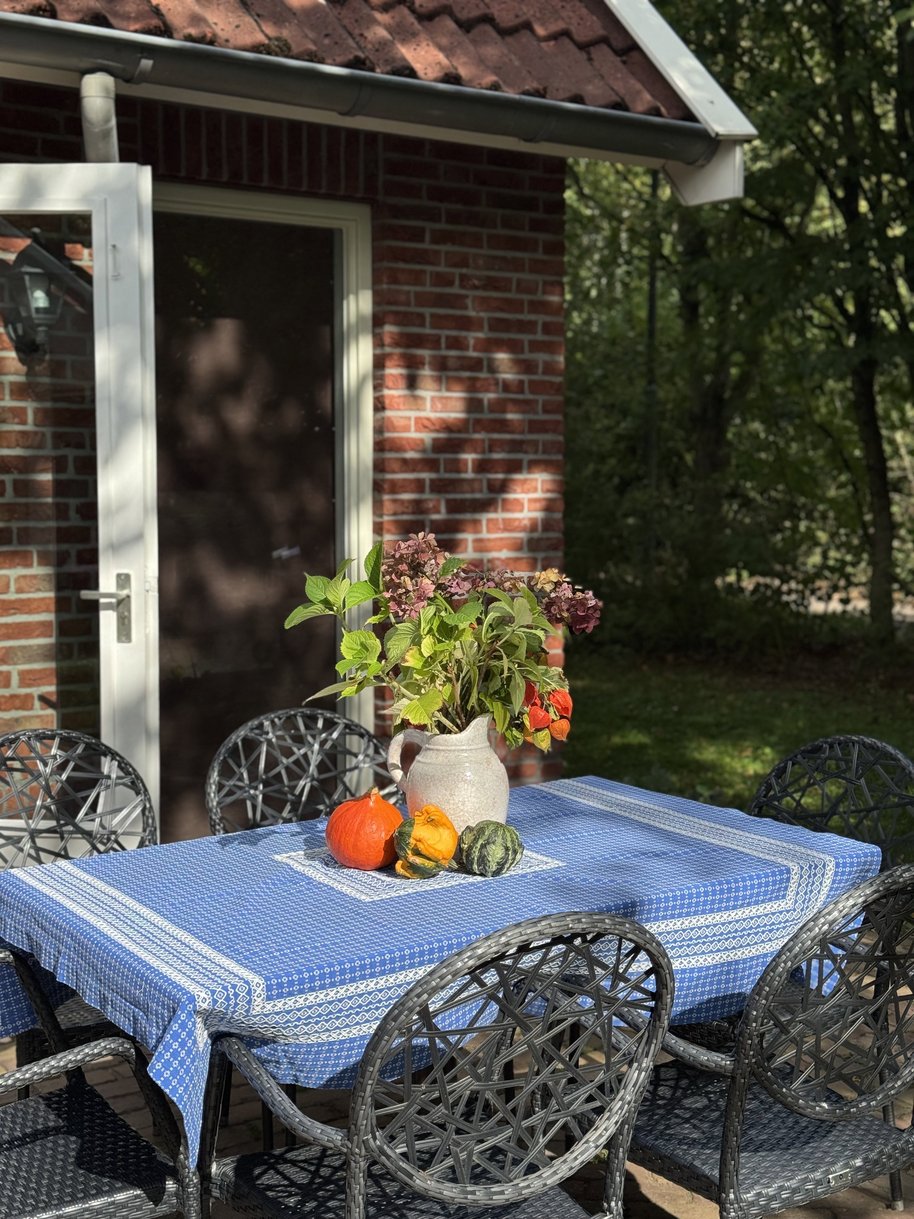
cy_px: 610
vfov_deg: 39.7
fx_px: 1690
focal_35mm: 48
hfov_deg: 30.3
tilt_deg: -5.0
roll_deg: -0.2
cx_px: 457
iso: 64
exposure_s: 1/4975
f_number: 1.78
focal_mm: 6.76
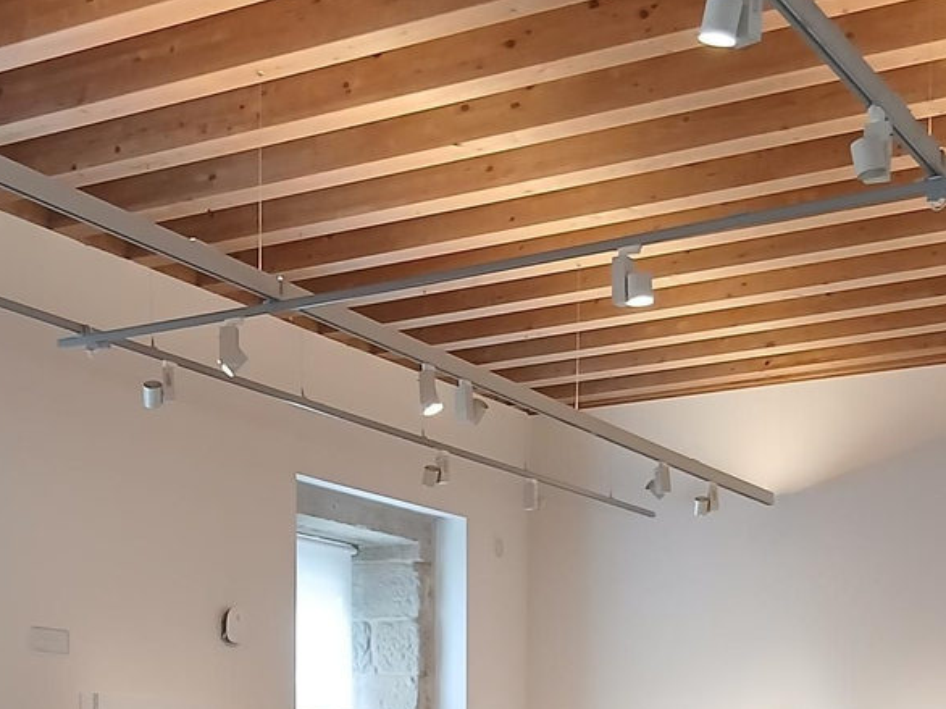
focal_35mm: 71
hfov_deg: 27.2
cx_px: 302
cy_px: 911
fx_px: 1940
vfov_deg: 19.2
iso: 200
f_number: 1.8
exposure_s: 1/33.3
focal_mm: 3.98
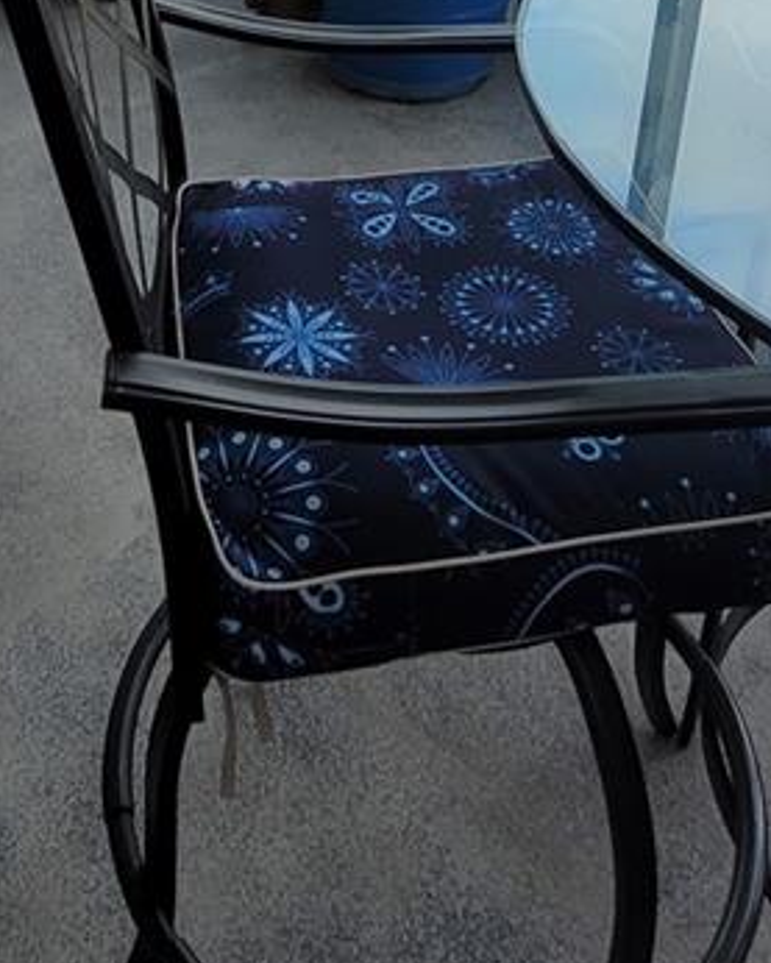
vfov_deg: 35.1
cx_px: 337
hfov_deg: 34.1
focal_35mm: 44
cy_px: -131
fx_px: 1254
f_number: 2.2
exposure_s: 1/325
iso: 40
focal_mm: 1.74
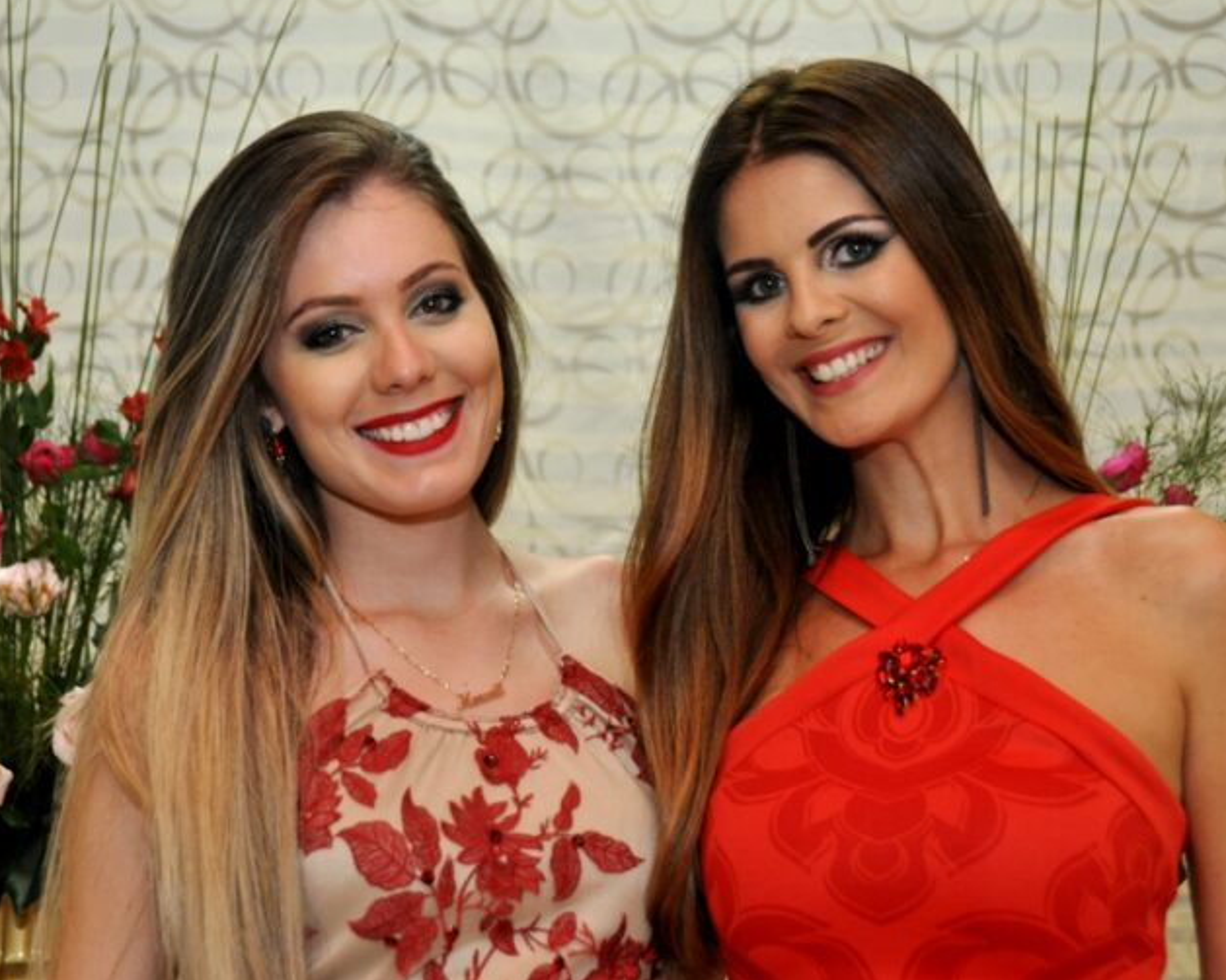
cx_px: 608
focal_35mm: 79
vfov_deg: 19.4
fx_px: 2866
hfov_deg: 24.1
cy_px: 489
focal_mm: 46
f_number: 4.5
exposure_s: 1/60
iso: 800
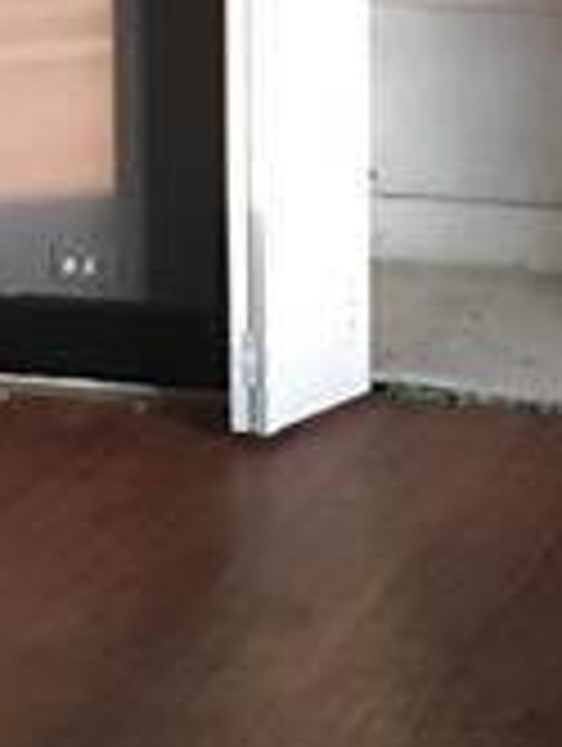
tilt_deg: -9.5
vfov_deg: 14.4
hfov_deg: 11.1
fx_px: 2893
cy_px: -18
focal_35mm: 134
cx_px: 211
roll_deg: +0.3
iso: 200
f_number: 2.2
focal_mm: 4.15
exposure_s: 1/20
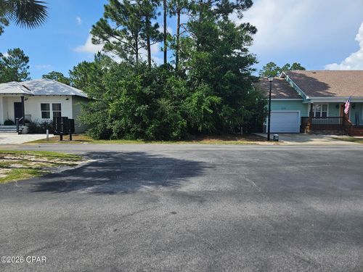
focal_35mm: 23
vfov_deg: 58.9
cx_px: 182
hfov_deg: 73.9
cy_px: 136
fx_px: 241
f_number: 1.8
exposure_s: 1/1765
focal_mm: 5.4
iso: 25
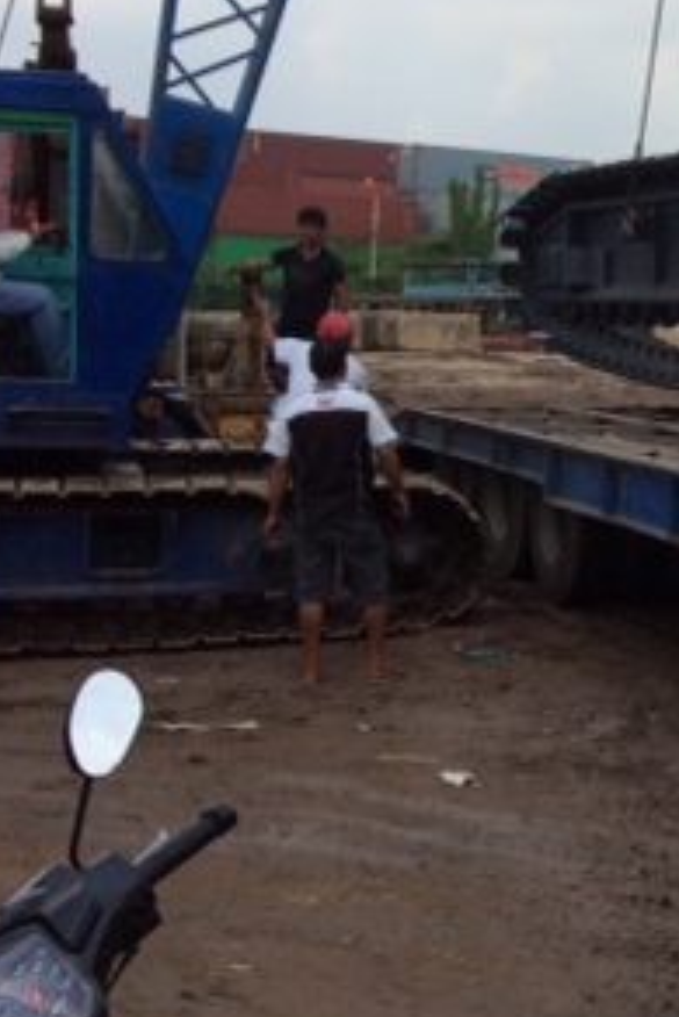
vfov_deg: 26.9
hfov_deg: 17.2
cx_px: 850
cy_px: 397
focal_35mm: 75
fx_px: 2119
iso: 32
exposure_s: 1/1590
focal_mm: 3.3
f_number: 2.4
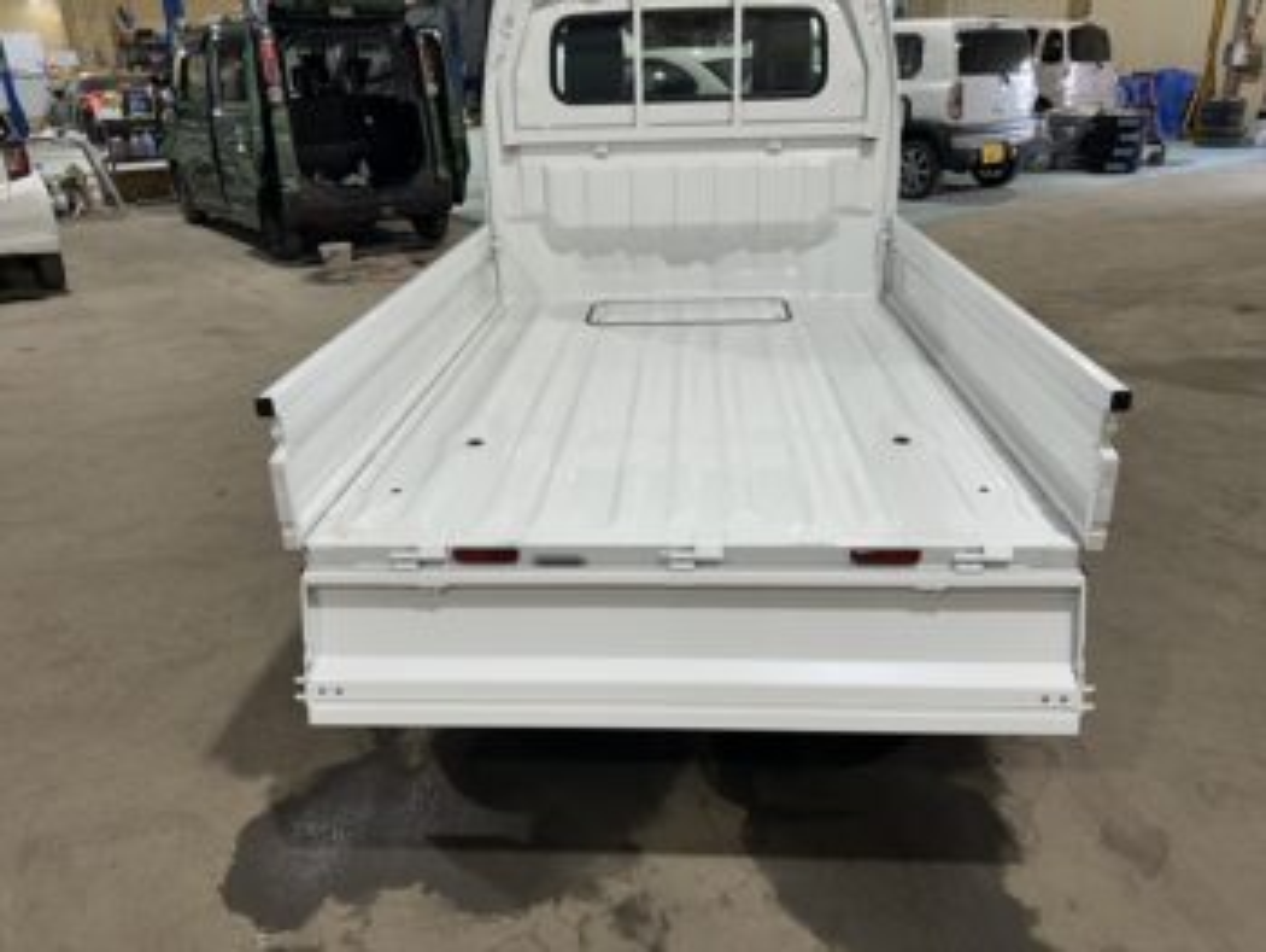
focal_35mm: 26
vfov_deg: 53.1
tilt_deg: -25.2
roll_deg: +0.2
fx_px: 952
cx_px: 633
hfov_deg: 67.3
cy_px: 476
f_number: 1.5
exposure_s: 1/100
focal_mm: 5.7
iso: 50
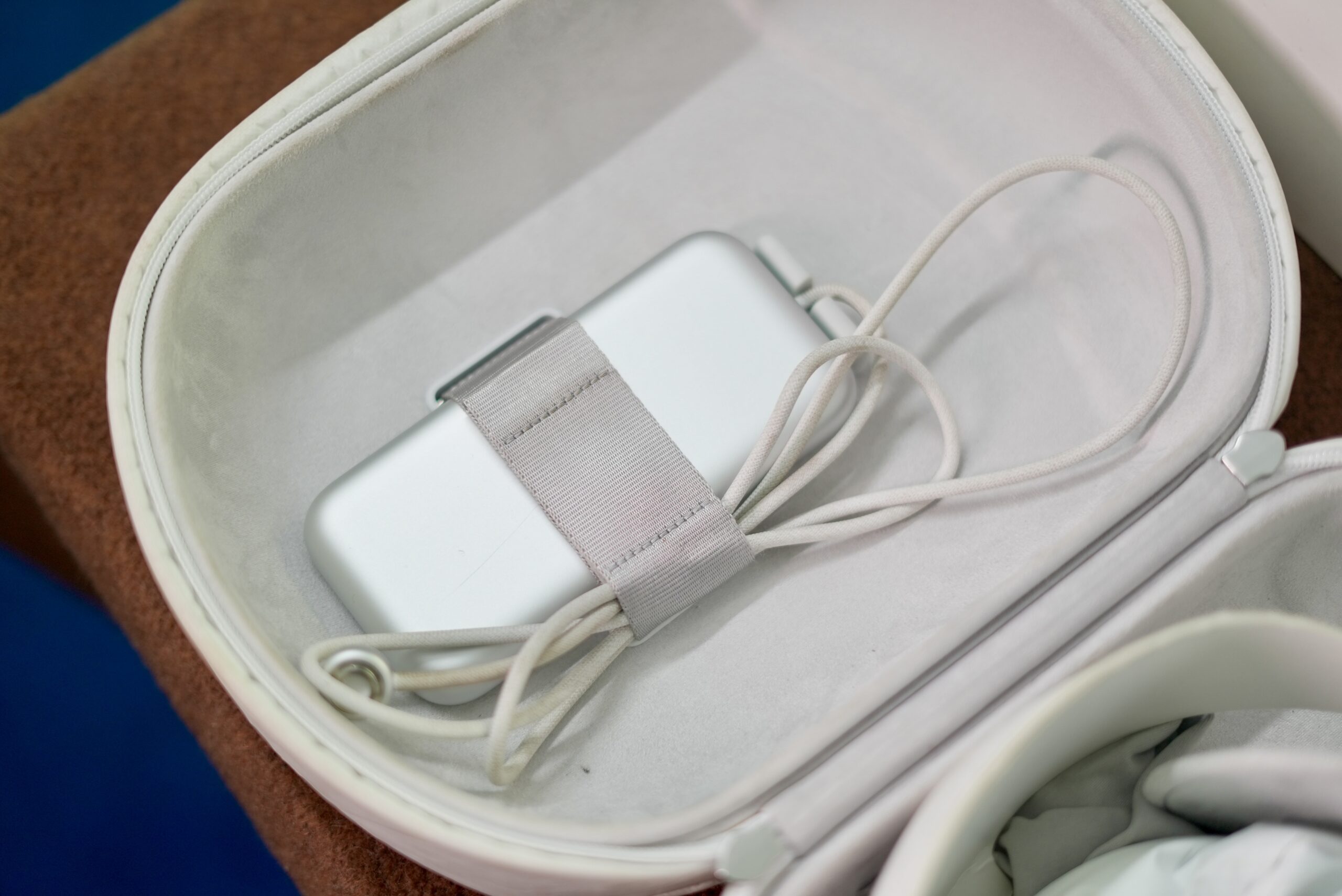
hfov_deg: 39.6
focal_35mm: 50
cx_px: 671
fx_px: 1865
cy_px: 448
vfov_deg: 27.0
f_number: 1.8
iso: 400
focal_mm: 50
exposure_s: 1/100
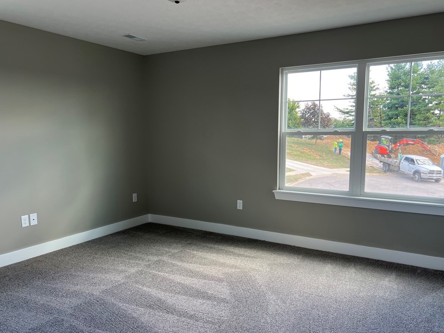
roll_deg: +0.6
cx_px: 222
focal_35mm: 29
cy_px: 181
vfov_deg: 48.2
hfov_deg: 61.6
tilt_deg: -6.9
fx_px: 372
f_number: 1.5
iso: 50
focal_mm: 5.7
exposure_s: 1/121
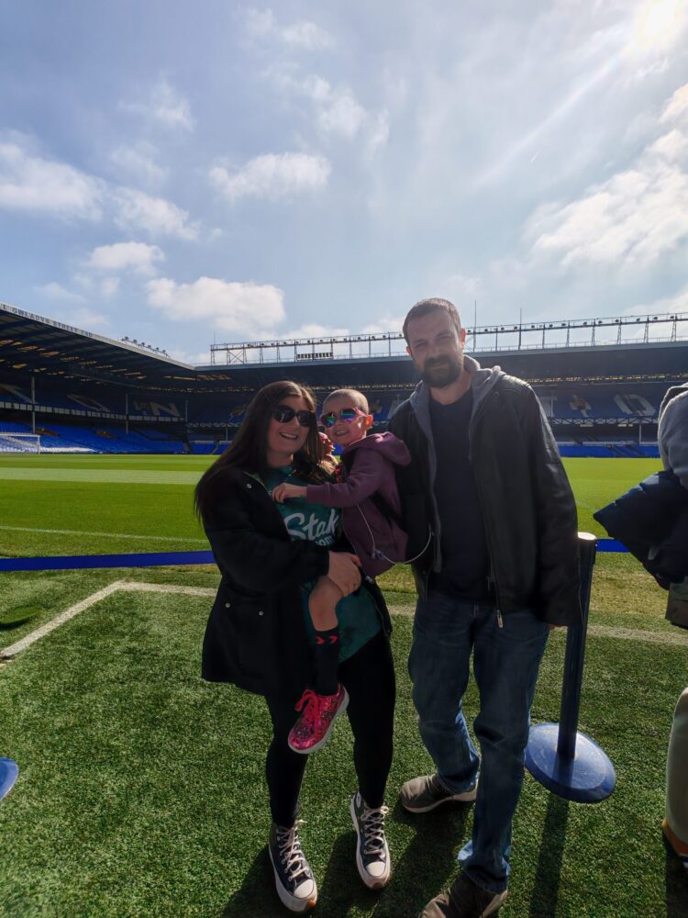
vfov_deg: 94.5
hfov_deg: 78.1
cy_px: 459
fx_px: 424
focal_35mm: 16
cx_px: 344
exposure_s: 1/3400
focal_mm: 1.96
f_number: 2.2
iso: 50
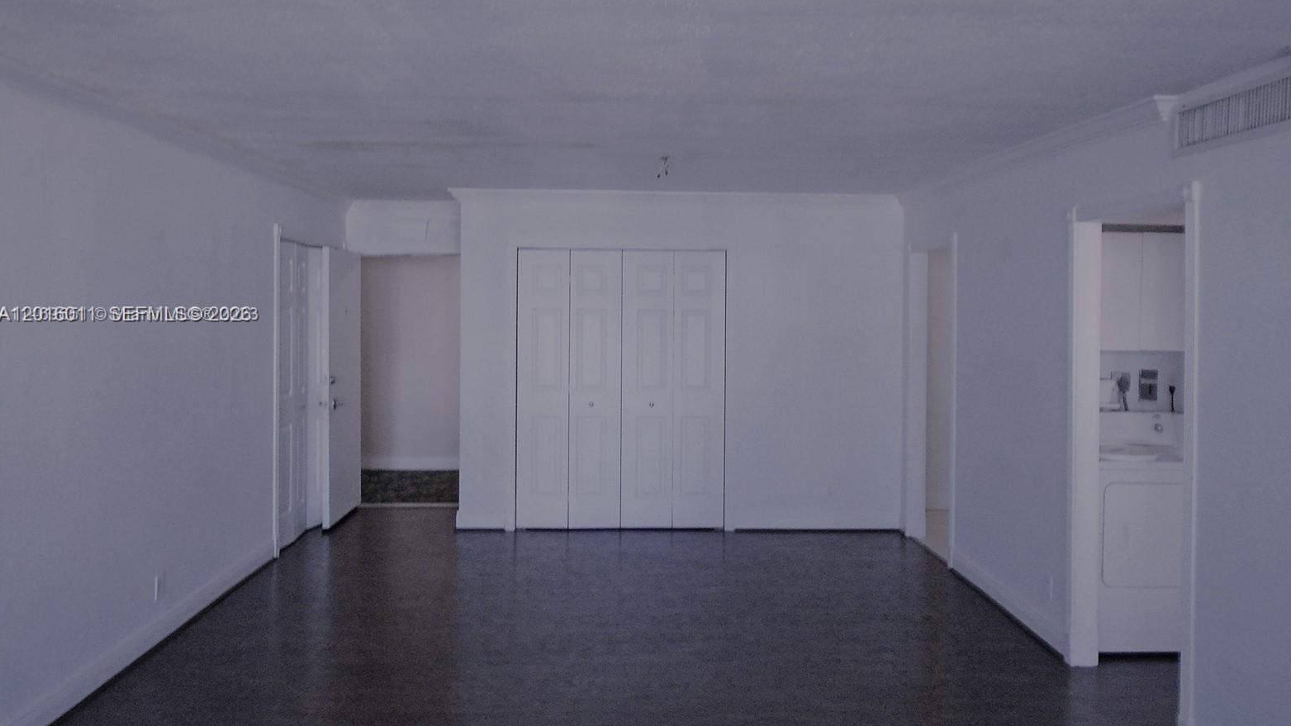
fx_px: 993
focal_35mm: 29
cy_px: 316
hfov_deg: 66.1
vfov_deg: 40.1
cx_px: 655
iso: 200
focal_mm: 4.6
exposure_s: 1/50
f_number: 3.2
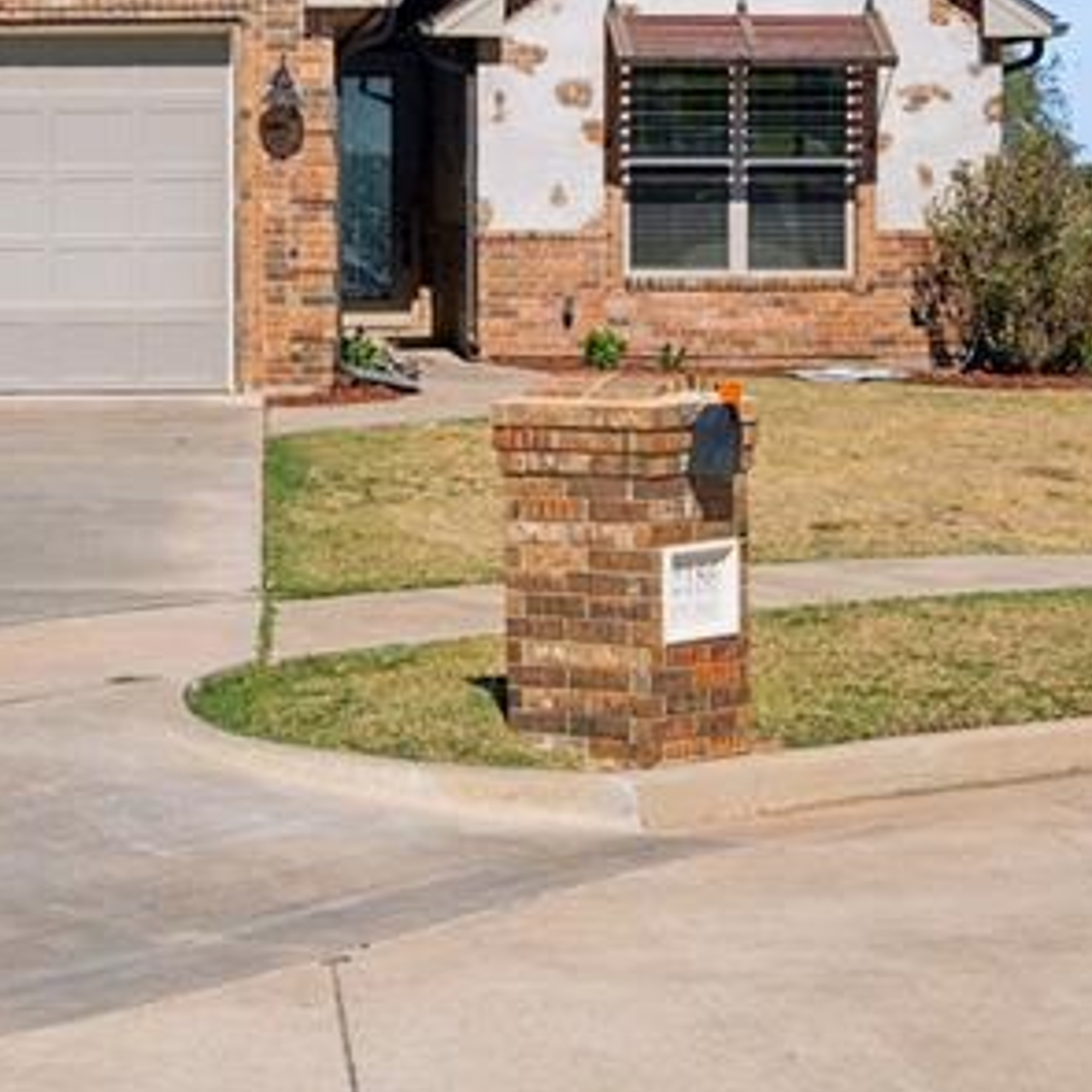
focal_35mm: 103
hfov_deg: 16.8
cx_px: 339
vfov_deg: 16.7
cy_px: 163
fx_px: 3676
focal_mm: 35
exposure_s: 1/3200
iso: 200
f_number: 8
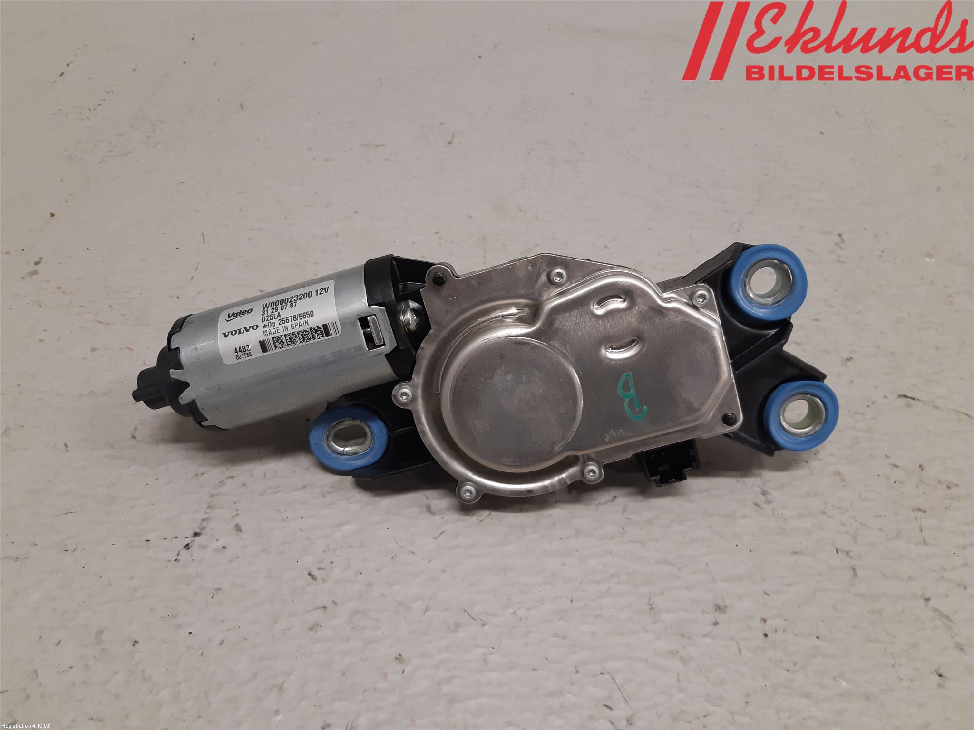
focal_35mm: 26
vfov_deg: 53.1
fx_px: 732
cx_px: 487
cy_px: 365
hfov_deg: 67.3
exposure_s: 1/50
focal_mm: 3.93
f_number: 1.7
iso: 125
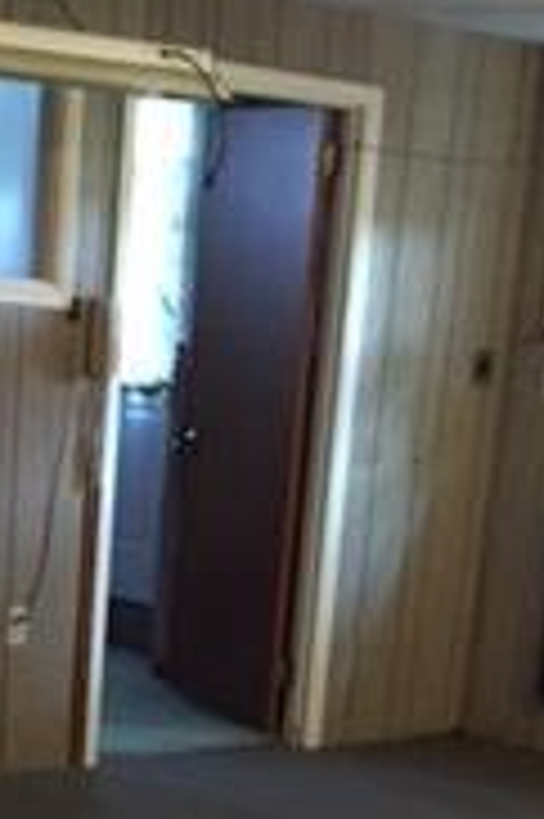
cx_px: 234
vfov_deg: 17.4
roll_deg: -5.3
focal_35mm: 106
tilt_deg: -21.9
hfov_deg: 12.9
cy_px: 1220
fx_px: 2407
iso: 250
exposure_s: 1/15
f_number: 2.2
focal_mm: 4.15
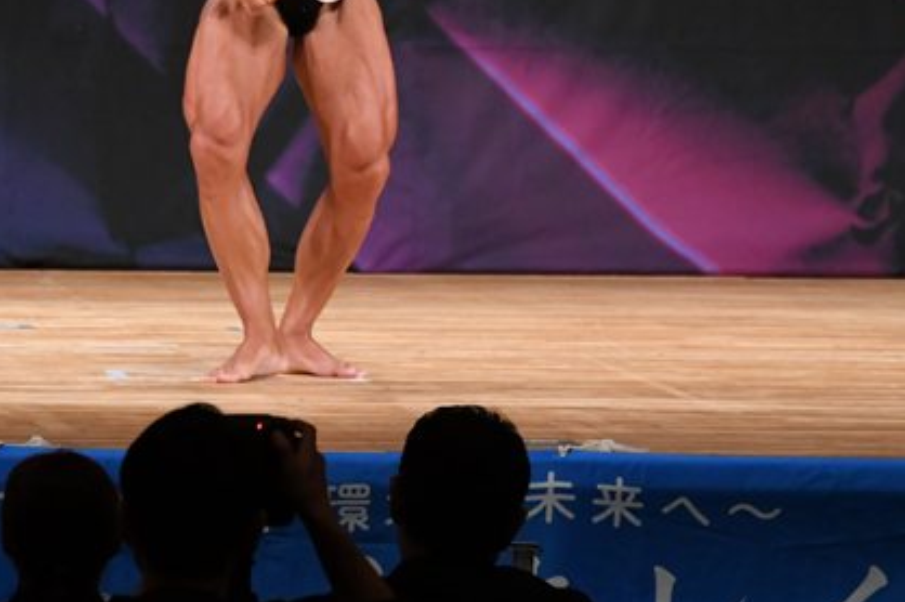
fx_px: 11178
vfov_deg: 3.1
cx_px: 311
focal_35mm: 445
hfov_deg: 4.6
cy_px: 63
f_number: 5.6
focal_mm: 160
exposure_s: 1/400
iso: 3200
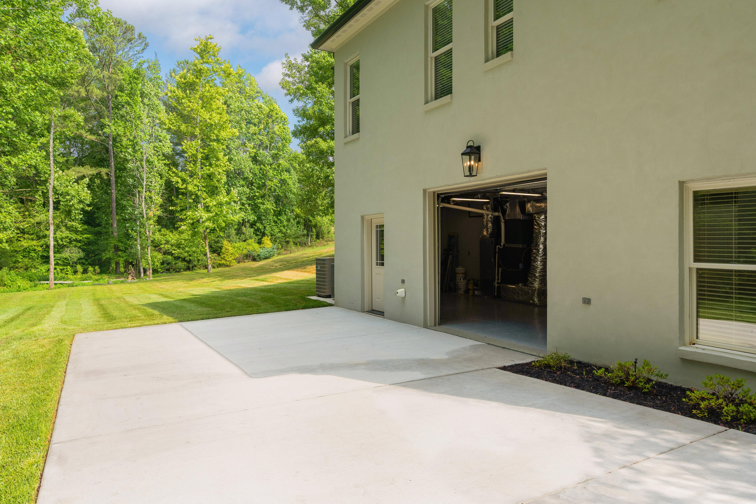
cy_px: 252
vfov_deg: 55.1
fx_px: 483
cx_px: 378
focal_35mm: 23
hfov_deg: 76.1
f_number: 7.1
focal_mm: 23
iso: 320
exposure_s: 1/250
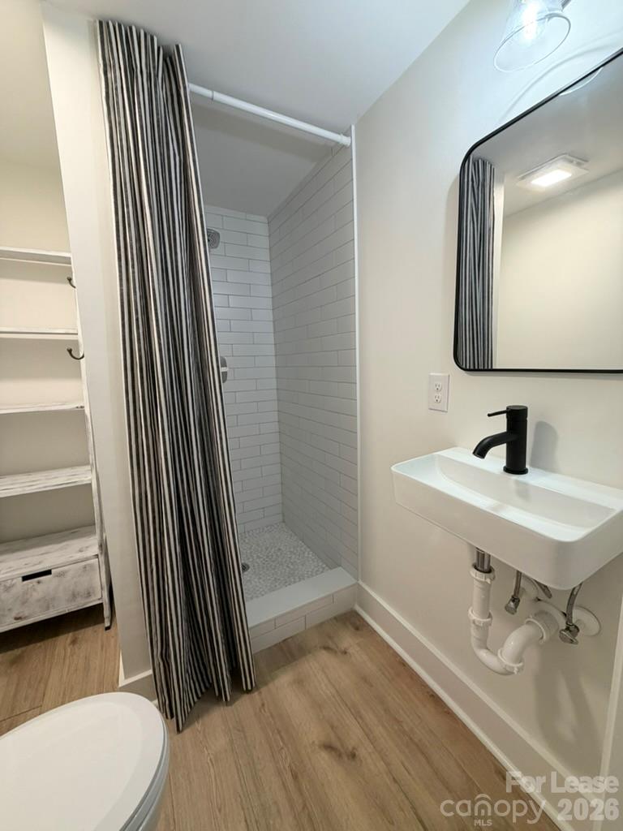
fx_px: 336
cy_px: 416
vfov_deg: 102.1
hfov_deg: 85.7
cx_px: 312
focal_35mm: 14
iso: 200
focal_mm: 2.22
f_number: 2.2
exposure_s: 1/60
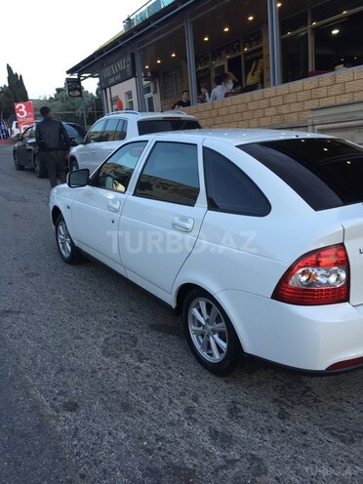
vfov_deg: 61.7
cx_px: 182
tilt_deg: -12.2
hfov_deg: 48.2
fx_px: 405
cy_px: 242
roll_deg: +4.2
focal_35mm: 29
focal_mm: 4.15
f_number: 2.2
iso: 40
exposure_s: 1/33
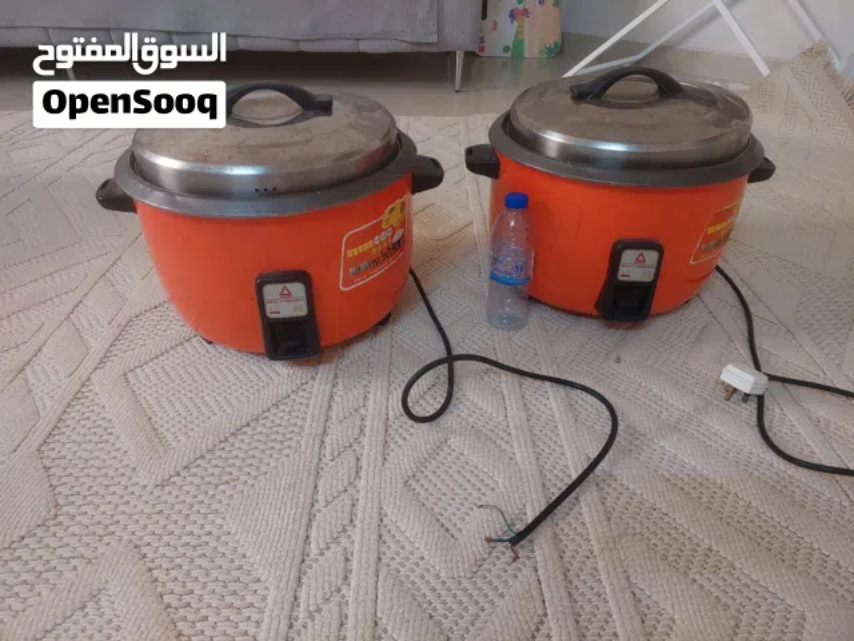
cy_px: 320
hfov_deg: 73.9
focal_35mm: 23
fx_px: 567
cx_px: 427
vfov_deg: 58.9
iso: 640
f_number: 1.8
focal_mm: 5.06
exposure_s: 1/60
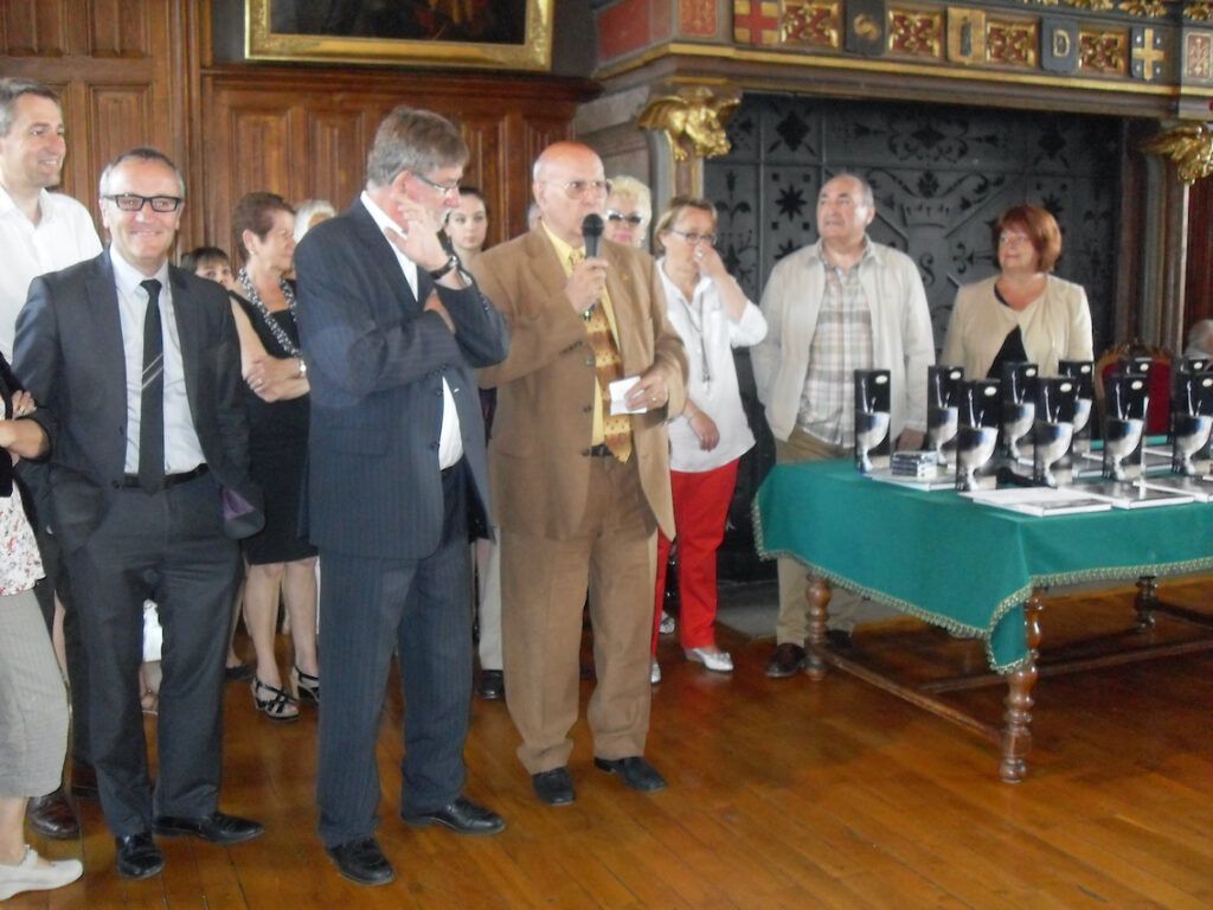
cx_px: 606
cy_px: 455
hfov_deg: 50.1
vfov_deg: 38.7
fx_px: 1297
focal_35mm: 37
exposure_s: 1/45
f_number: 2.8
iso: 400
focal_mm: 6.3
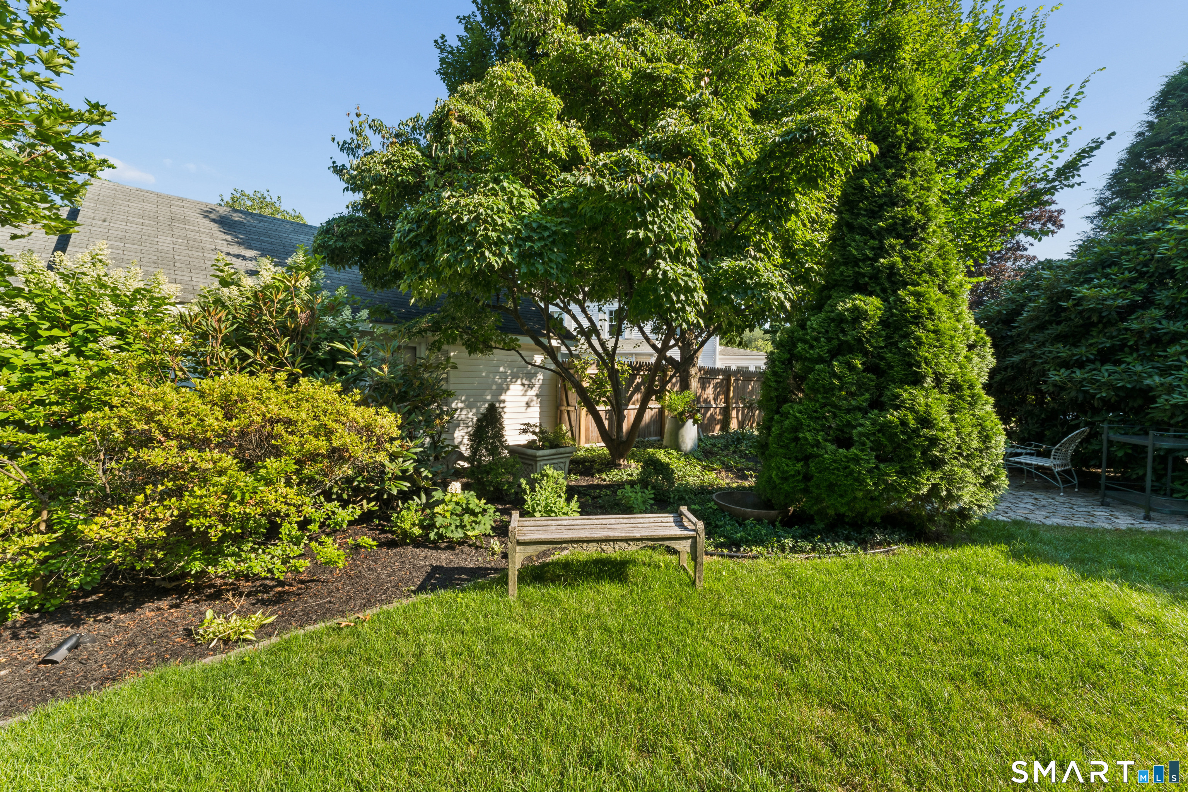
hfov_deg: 104.3
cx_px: 594
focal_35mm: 14
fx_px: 462
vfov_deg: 81.2
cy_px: 396
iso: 100
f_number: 22
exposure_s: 1/10
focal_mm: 14
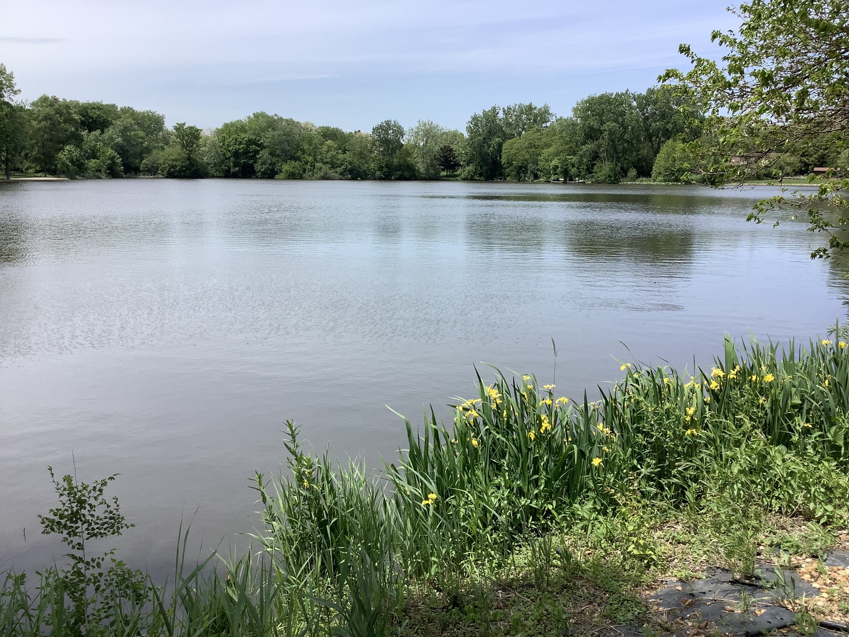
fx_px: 760
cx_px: 424
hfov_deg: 58.4
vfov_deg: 45.4
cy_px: 318
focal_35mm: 31
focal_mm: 3.3
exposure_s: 1/1456
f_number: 2.4
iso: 25
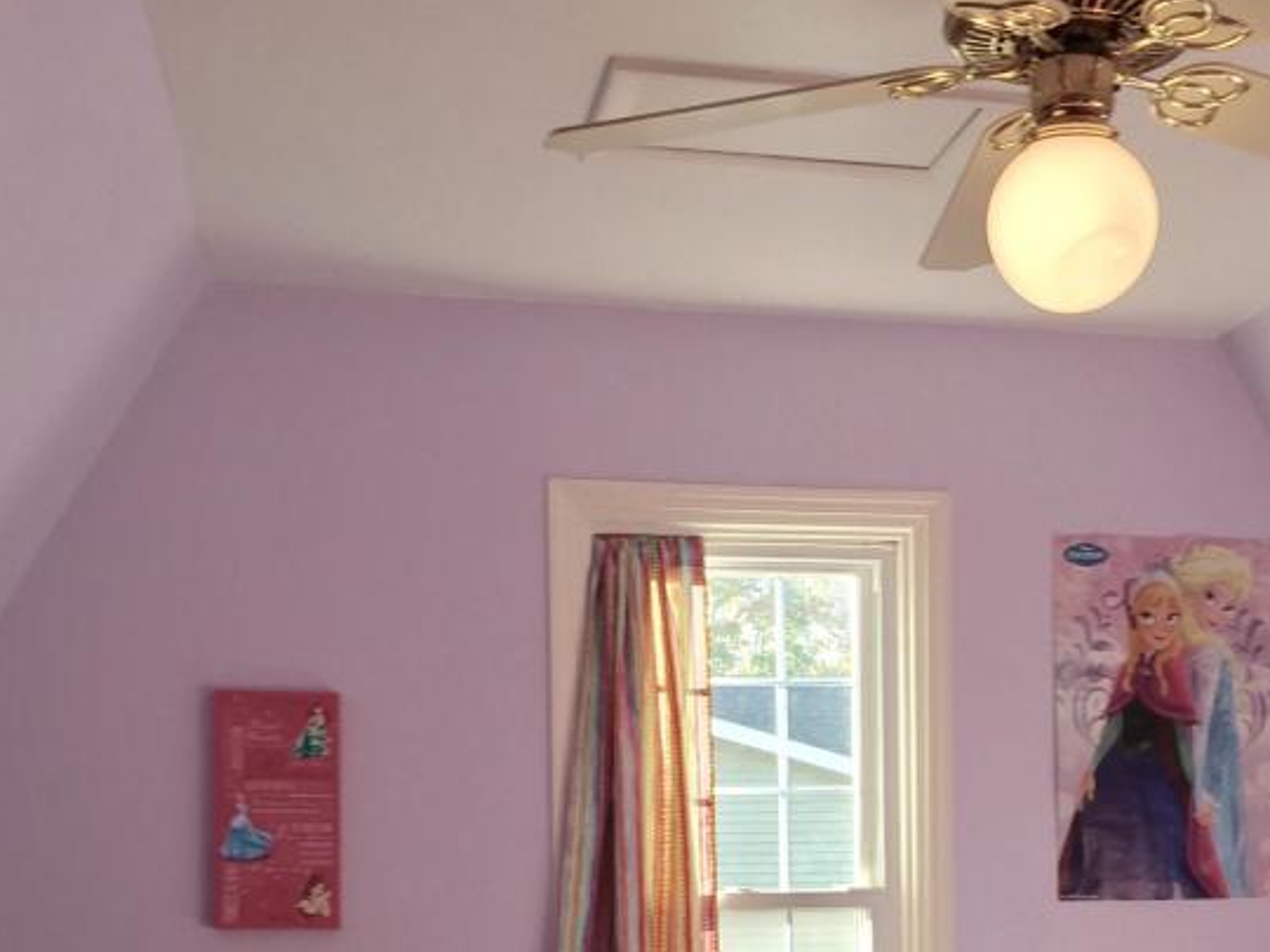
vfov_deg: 25.6
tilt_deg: -0.4
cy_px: 879
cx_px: 854
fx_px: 2018
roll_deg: -0.4
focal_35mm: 55
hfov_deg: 34.6
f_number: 2.2
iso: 32
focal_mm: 4.15
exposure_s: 1/60
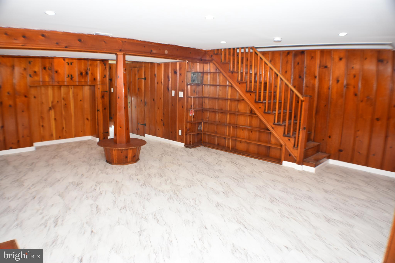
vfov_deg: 40.0
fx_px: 362
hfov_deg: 57.2
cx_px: 198
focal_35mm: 33
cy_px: 132
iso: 280
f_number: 4
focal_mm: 22
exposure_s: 1/60
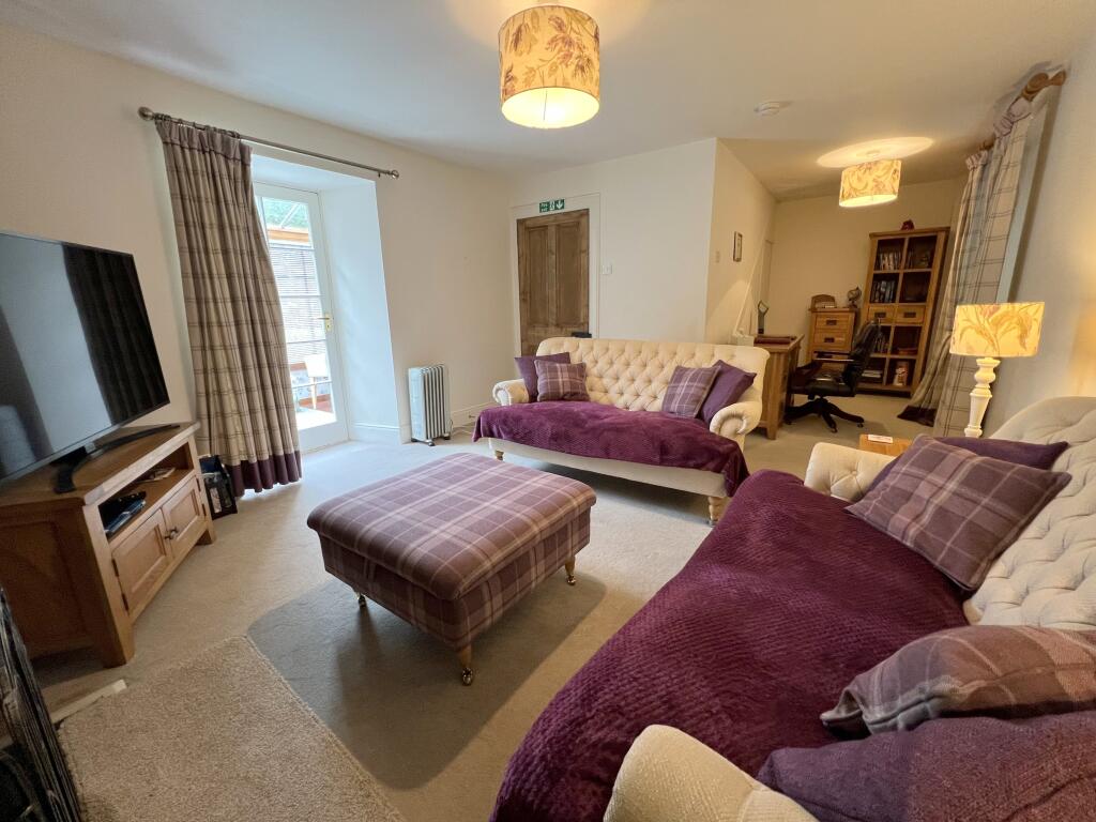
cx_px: 548
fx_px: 412
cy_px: 411
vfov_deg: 89.9
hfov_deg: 106.2
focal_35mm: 13
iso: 160
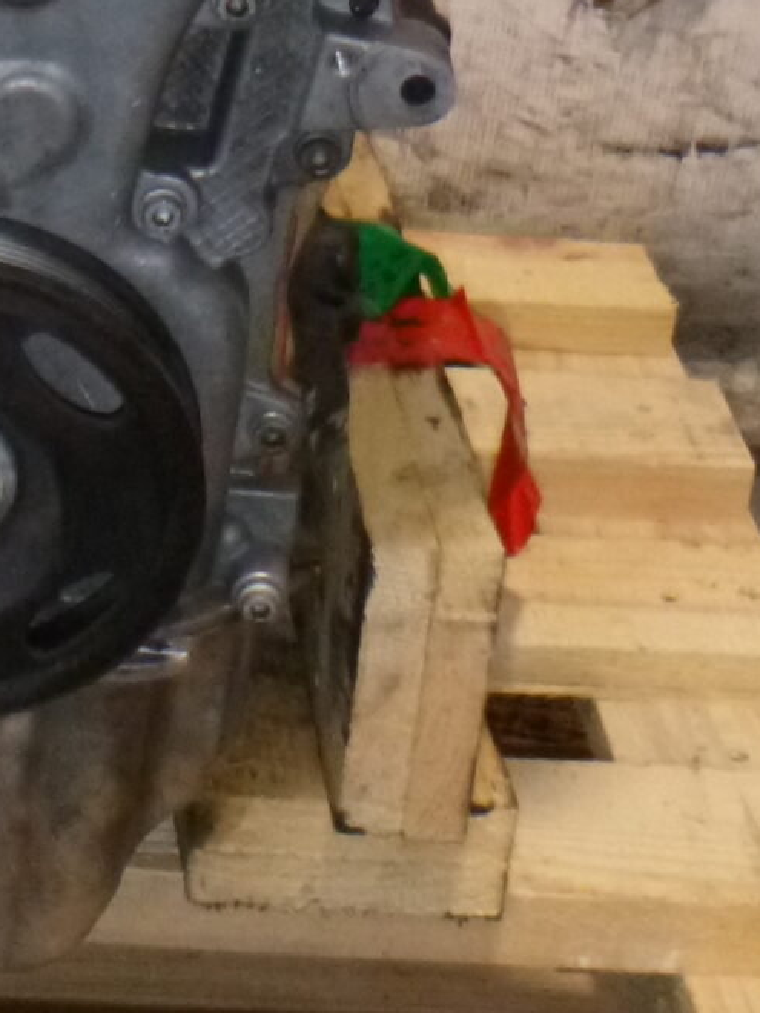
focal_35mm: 97
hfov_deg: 14.8
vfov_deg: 19.7
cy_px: 34
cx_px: -107
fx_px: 2840
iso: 400
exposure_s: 1/60
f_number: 3.9
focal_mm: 4.5
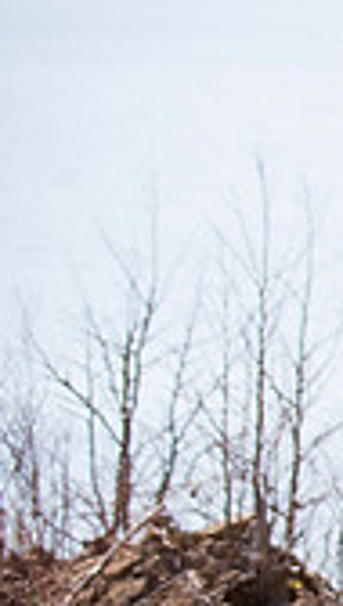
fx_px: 5234
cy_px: 305
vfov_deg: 6.6
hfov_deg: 3.7
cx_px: 1007
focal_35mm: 325
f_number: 2.8
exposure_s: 1/800
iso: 100
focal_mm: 90
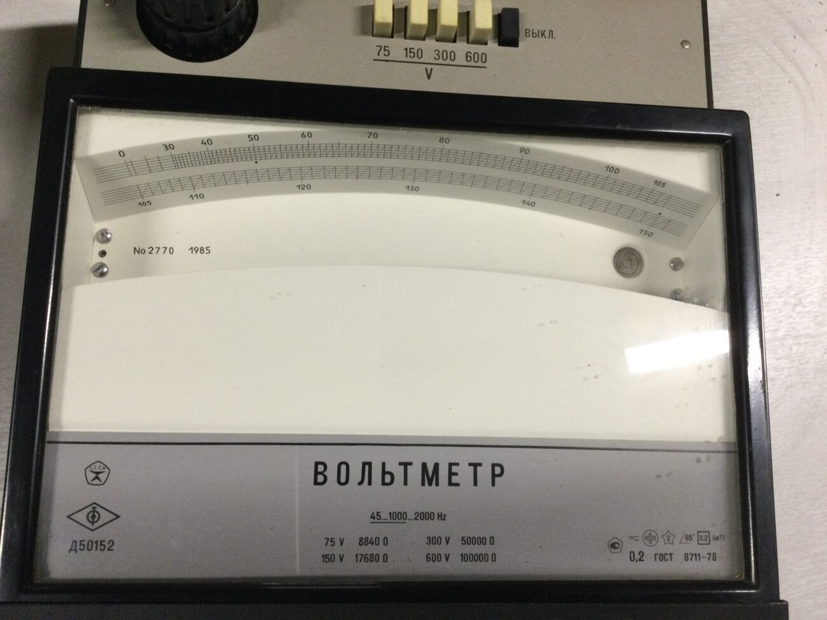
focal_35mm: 31
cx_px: 414
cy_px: 310
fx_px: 741
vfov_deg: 45.4
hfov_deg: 58.4
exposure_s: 1/33
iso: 125
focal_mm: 3.3
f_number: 2.4
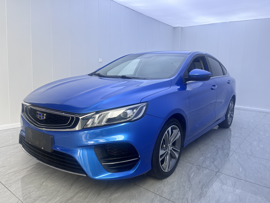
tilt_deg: -8.8
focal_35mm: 26
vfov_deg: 53.1
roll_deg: -2.7
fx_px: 203
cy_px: 102
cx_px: 135
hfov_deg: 67.3
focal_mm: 5.1
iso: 32
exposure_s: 1/103
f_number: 1.6
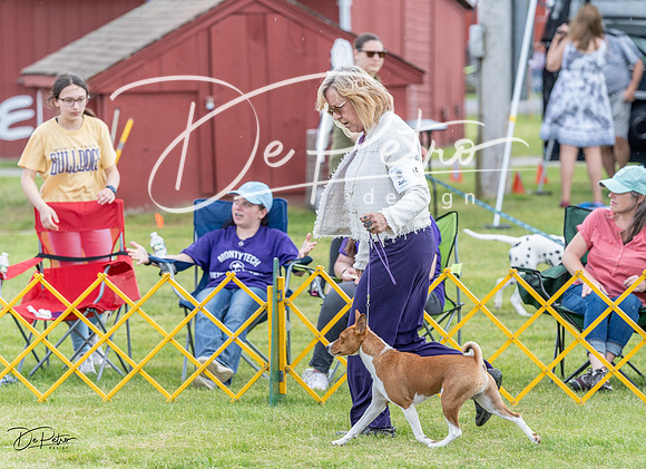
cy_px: 265
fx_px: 3843
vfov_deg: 7.0
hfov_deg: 9.6
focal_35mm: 208
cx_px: 366
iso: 400
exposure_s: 1/640
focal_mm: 170
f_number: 4
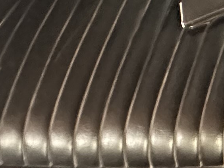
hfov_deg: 14.4
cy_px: -346
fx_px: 647
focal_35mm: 100
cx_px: 511
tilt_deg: -47.4
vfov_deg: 10.3
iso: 1000
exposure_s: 1/30
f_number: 2.2
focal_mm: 2.22
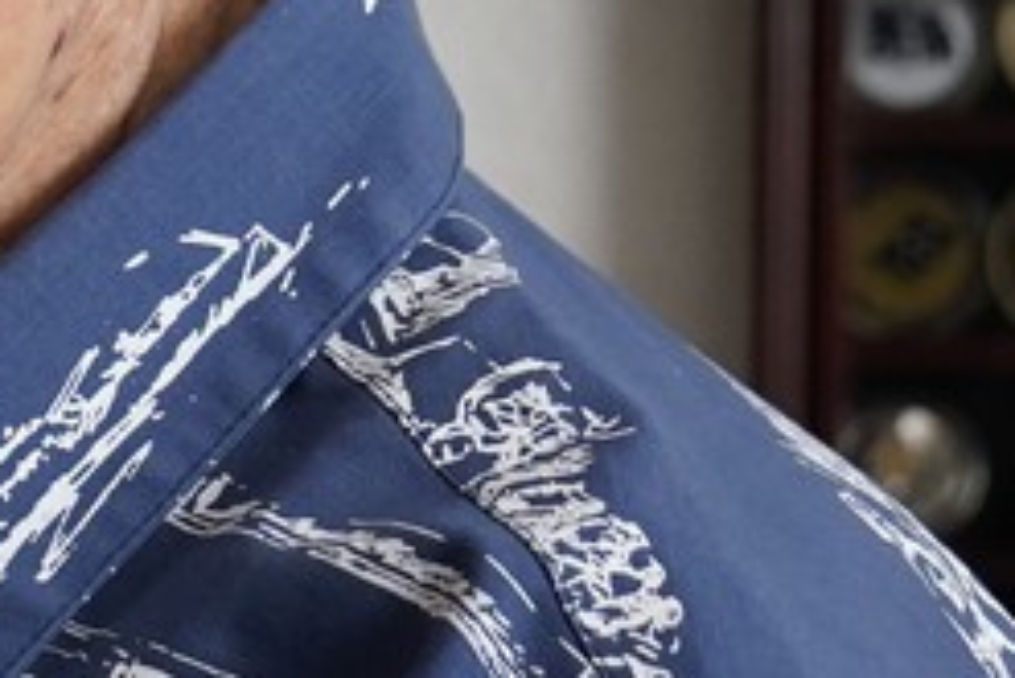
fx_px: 6714
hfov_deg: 8.6
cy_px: -491
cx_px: 251
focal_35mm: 238
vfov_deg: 5.7
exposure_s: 1/160
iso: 2000
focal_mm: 42
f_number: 4.5
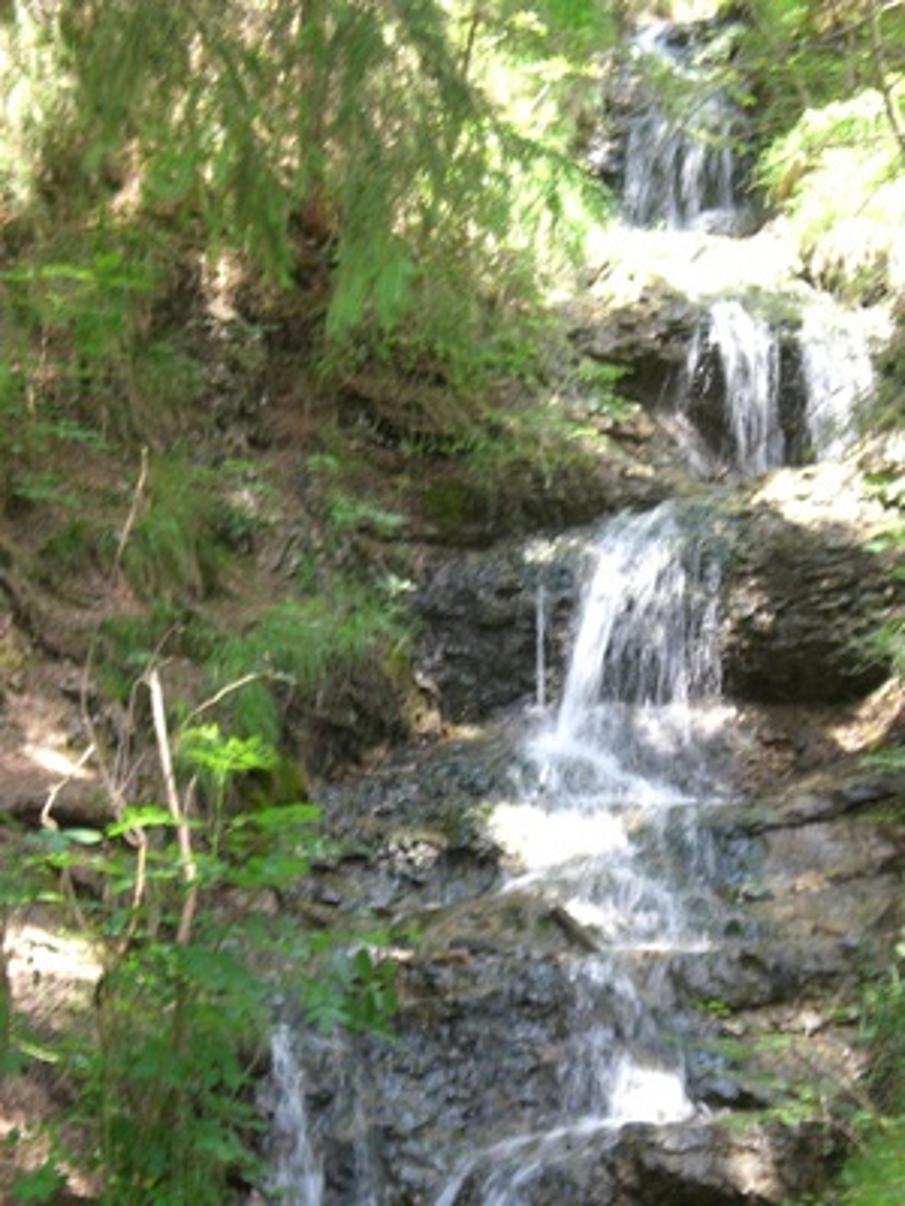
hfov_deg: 17.0
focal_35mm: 87
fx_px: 3033
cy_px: 603
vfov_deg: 22.5
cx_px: 452
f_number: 5
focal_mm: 14.49
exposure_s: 1/25
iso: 200
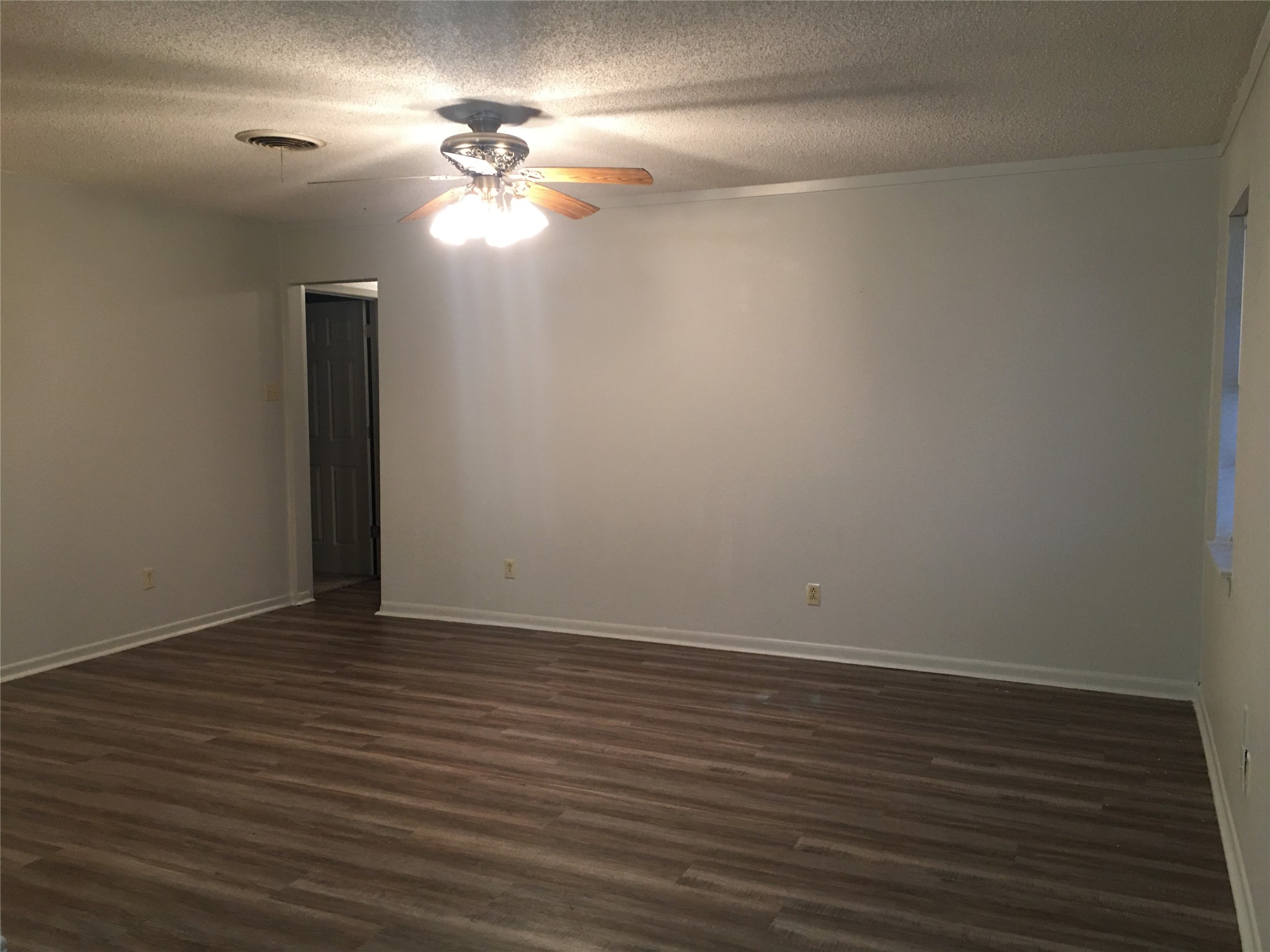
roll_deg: +0.2
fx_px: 1064
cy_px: 476
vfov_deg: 48.2
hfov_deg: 61.7
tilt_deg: -3.8
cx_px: 635
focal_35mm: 29
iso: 80
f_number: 2.2
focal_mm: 4.15
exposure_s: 1/15
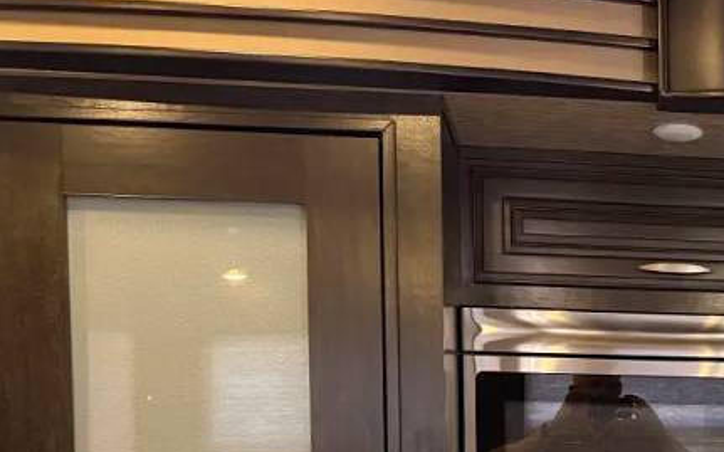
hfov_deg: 31.6
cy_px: 528
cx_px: 746
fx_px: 1164
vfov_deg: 20.7
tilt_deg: -4.2
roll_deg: -0.5
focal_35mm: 59
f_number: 1.78
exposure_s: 1/60
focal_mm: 6.76
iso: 400
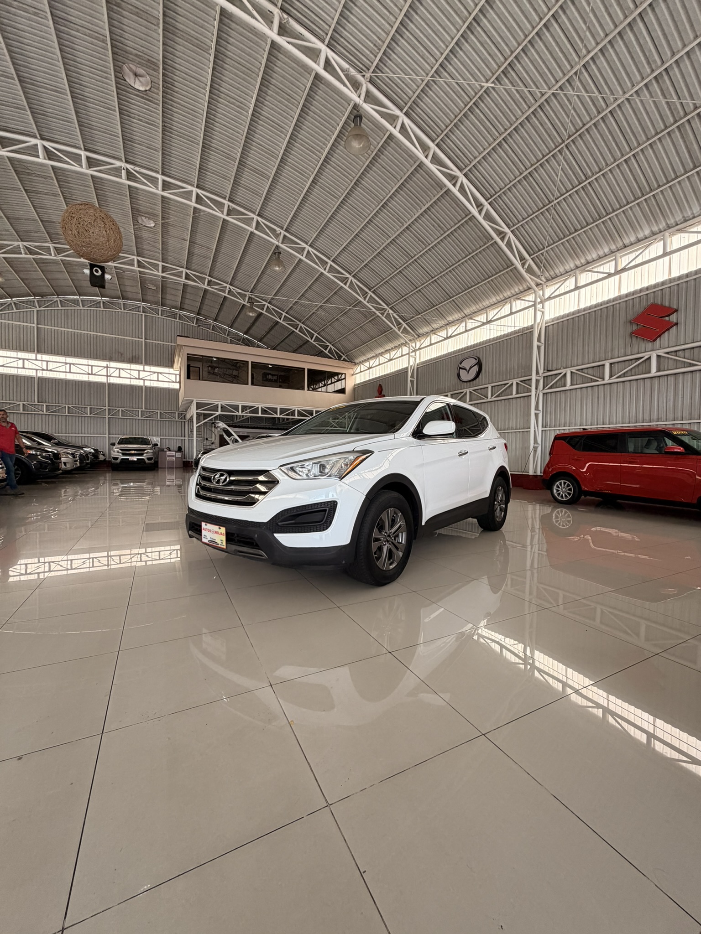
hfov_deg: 85.7
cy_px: 467
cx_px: 350
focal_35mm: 14
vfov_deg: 102.1
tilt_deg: -2.5
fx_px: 378
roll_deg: -1.1
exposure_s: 1/121
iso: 125
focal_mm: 2.22
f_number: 2.2
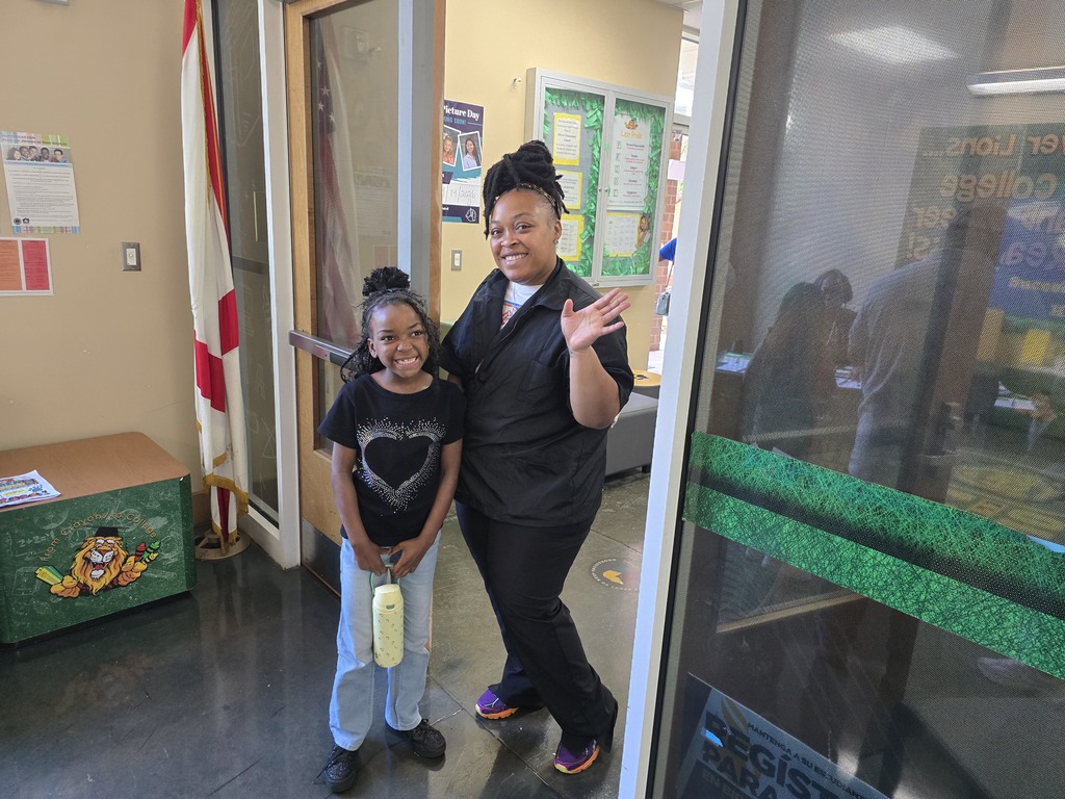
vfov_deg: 58.9
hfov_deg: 73.9
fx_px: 708
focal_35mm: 23
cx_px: 532
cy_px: 400
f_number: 1.7
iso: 640
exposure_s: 1/120
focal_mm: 6.3
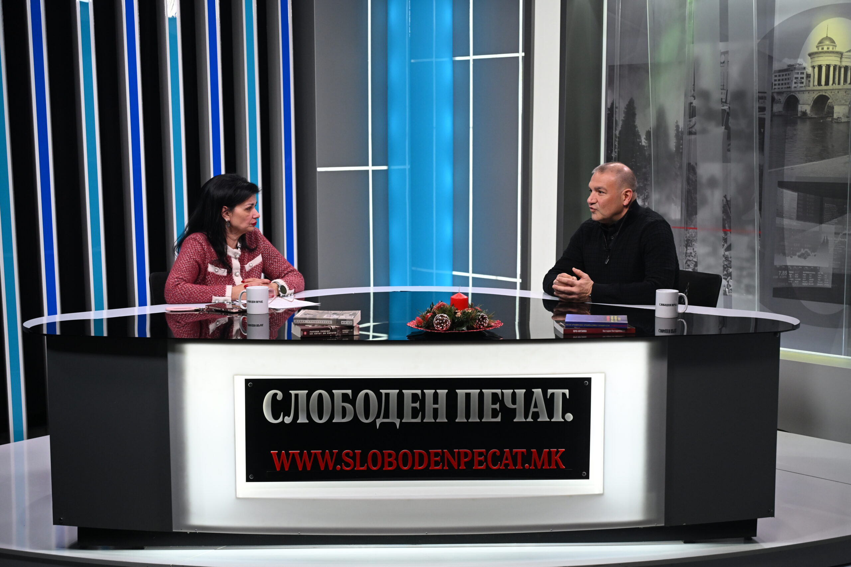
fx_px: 1040
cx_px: 426
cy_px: 284
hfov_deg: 44.5
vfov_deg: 30.5
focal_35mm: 44
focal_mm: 44
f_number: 4
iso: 2000
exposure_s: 1/640
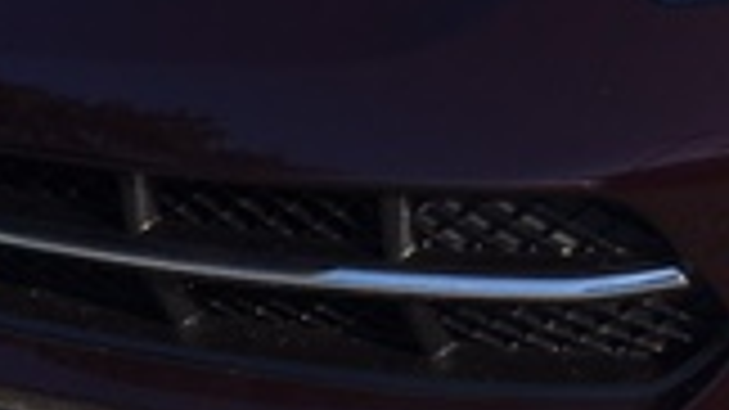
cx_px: 734
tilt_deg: -15.2
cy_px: -374
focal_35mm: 125
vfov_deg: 9.2
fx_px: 2415
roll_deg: +2.9
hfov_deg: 16.8
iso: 25
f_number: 2.2
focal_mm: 4.15
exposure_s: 1/1068
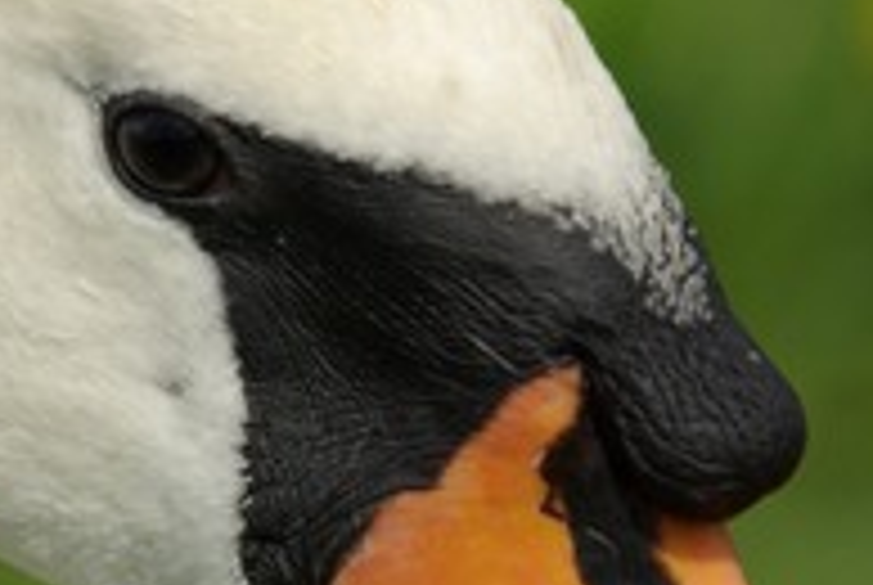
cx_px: 360
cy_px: 446
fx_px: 38494
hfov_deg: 1.3
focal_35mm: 1585
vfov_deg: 0.9
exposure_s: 1/750
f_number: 11
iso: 400
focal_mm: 500
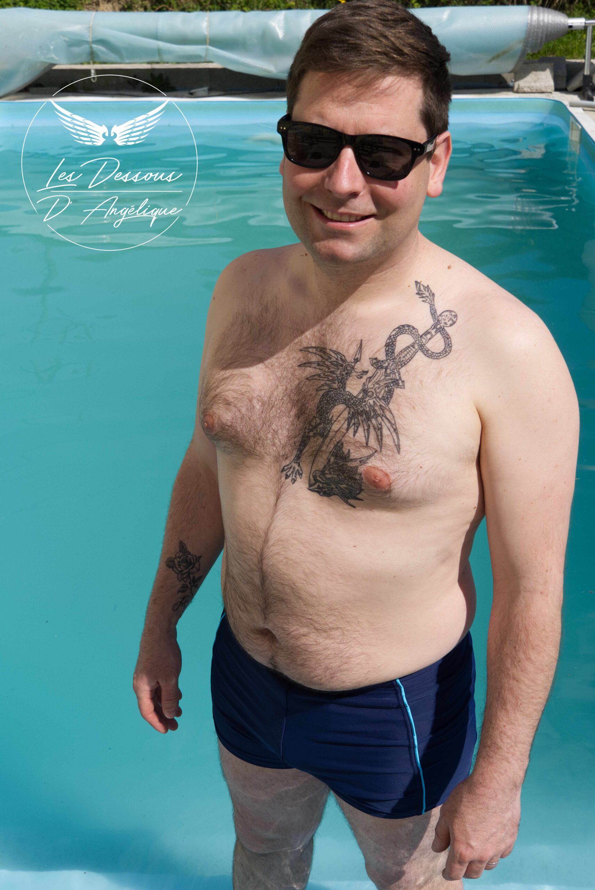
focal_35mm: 46
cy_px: 445
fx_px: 1151
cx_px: 298
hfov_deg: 29.0
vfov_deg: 42.3
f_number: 8
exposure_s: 1/1250
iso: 200
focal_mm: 31
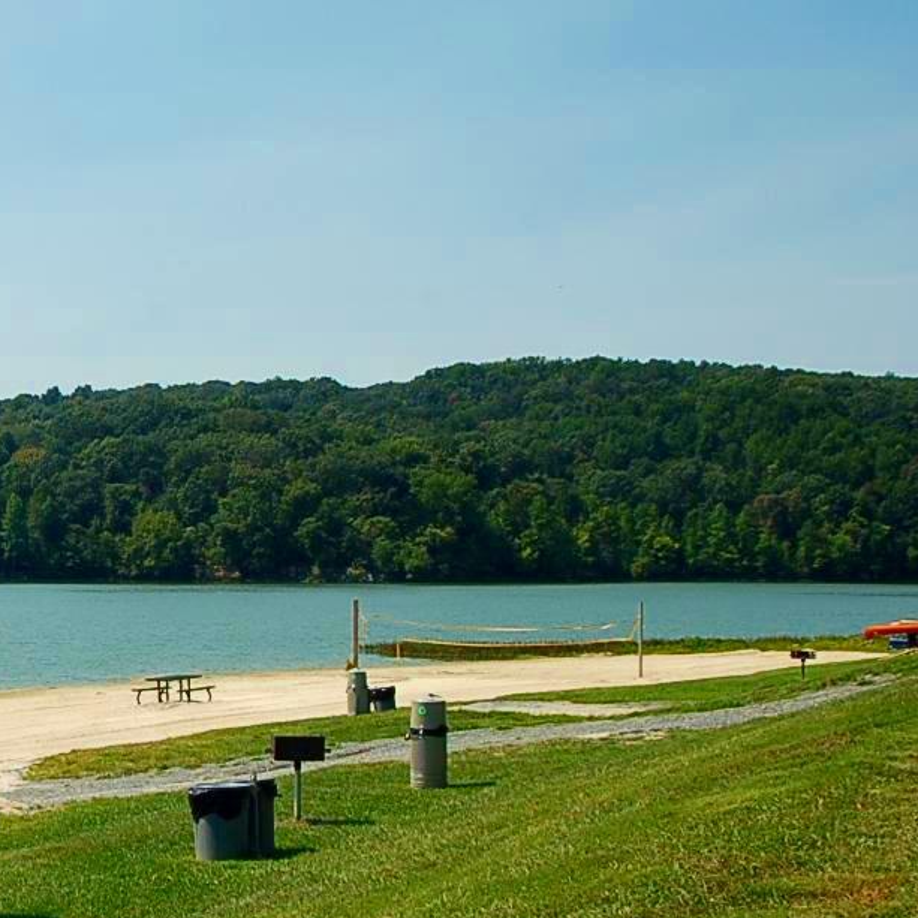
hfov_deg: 21.7
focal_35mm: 75
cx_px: -133
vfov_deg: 23.1
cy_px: 482
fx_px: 2250
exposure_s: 1/400
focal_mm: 24
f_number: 10
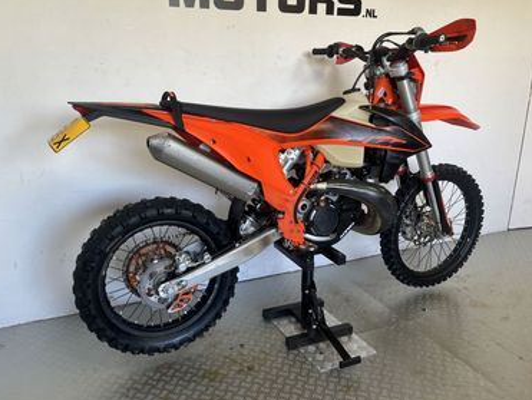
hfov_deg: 63.3
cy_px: 211
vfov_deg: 49.8
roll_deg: -0.9
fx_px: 431
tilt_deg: -17.7
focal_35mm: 28
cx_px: 250
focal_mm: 5.1
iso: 100
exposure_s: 1/100
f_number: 1.6
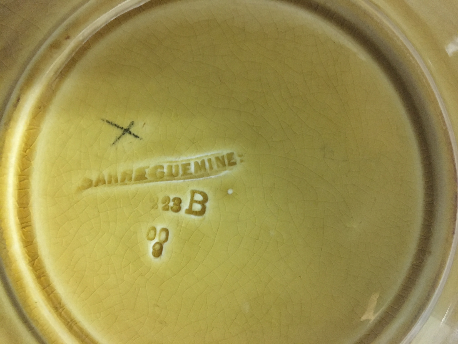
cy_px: 172
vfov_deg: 48.2
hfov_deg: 61.7
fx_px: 384
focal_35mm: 29
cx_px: 229
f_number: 2.2
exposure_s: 1/17
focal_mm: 4.15
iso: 400
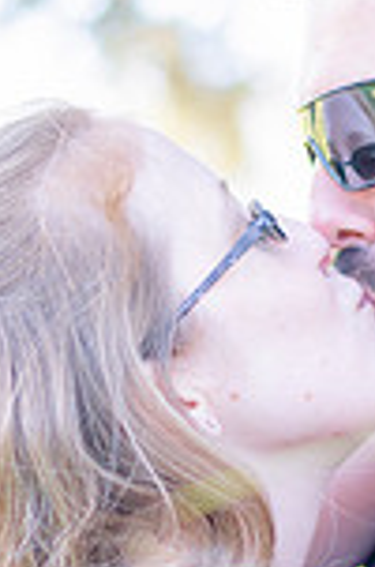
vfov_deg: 9.2
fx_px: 3516
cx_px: 308
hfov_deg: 6.1
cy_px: 345
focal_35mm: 224
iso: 250
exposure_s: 1/250
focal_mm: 50
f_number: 2
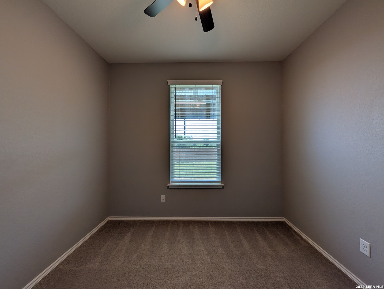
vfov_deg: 94.7
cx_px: 192
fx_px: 133
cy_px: 144
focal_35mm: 12
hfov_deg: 110.5
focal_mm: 2.02
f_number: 1.7
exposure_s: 1/440
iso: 48
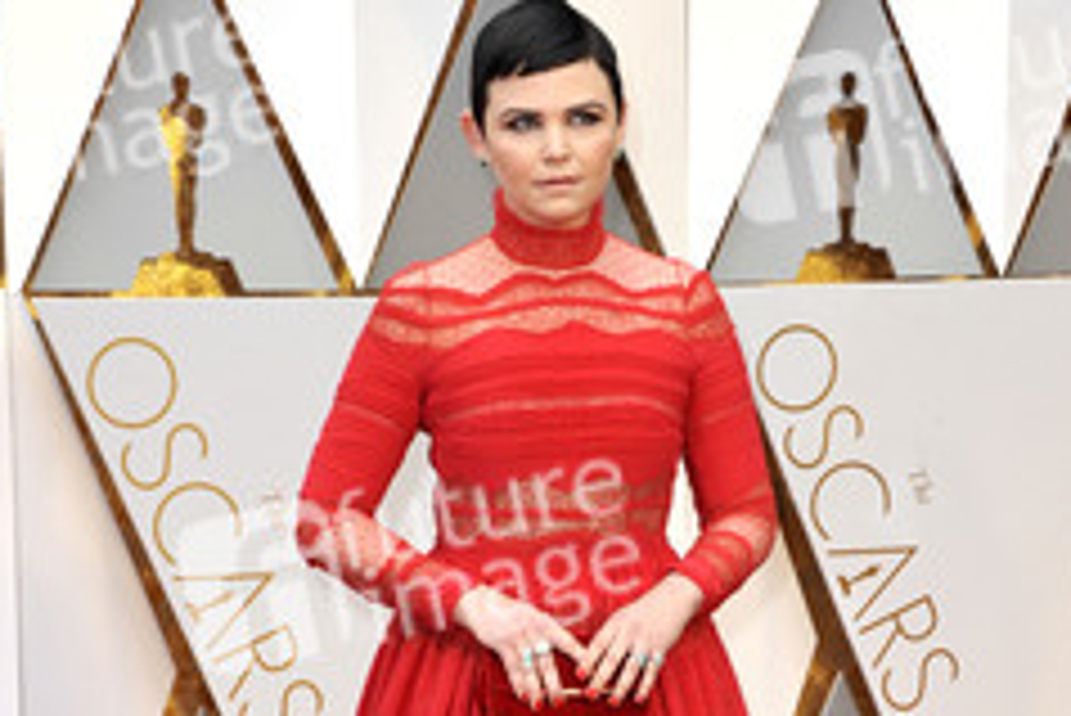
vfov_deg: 10.4
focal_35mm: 131
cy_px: 793
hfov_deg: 15.6
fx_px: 3899
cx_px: 542
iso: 1000
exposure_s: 1/250
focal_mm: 78
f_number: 8
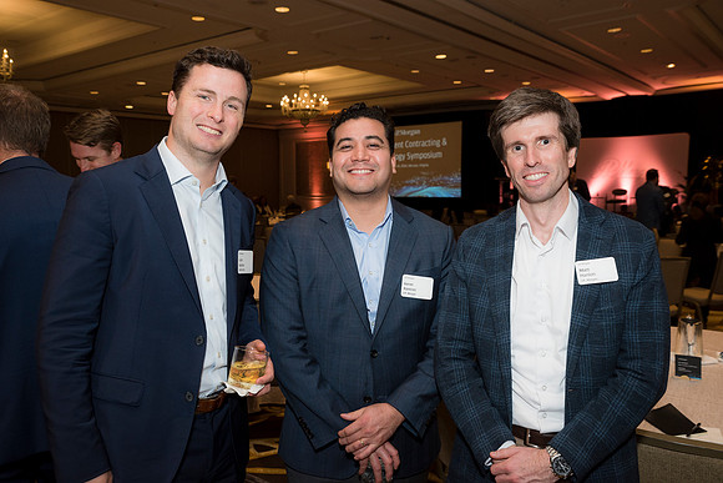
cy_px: 242
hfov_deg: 58.7
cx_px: 362
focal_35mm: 32
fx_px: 643
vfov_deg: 41.1
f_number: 5.6
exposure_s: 1/125
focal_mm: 32
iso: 800
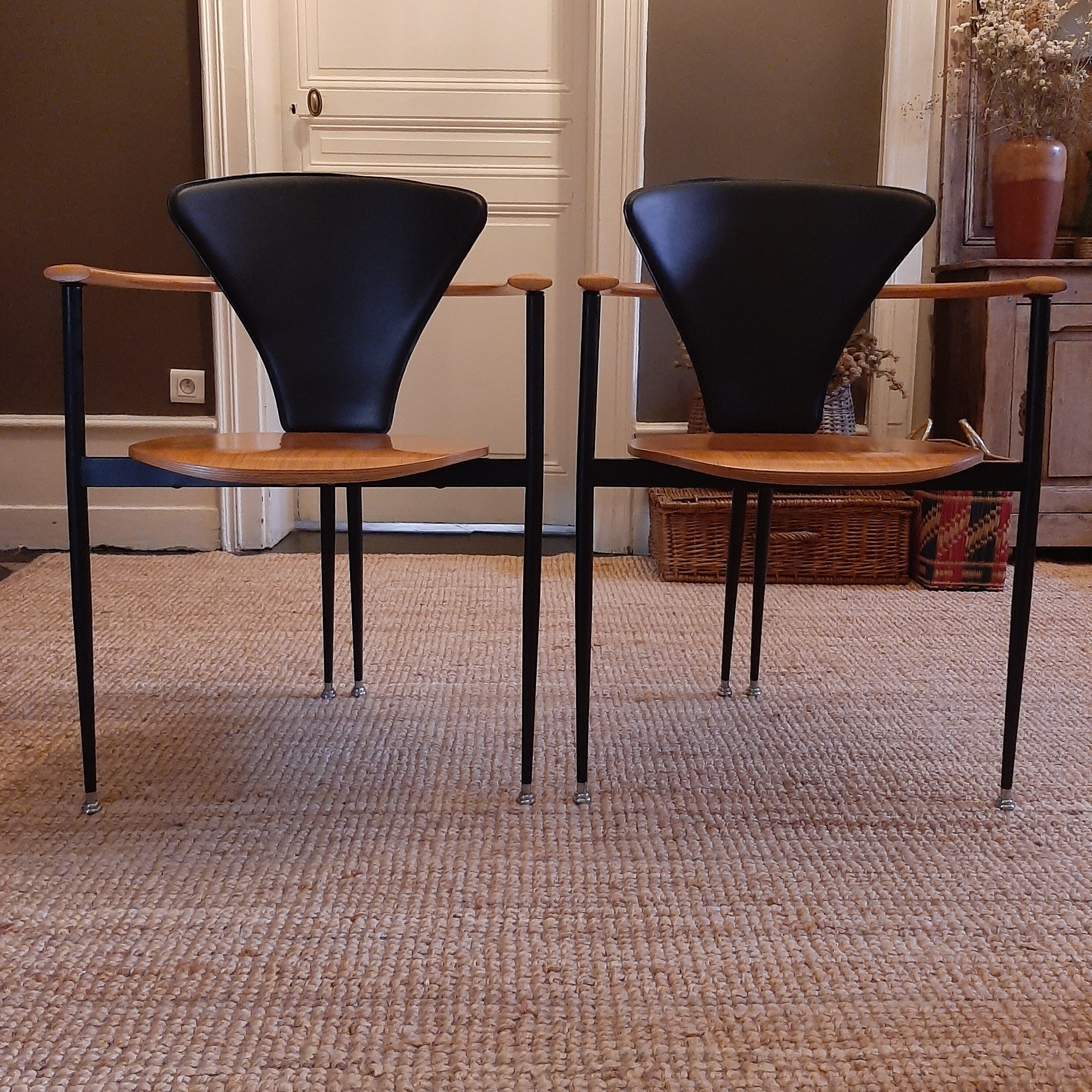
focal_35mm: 31
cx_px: 541
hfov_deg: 52.5
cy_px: 463
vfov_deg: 52.3
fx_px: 1106
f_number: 1.7
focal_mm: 3.93
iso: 400
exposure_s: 1/25
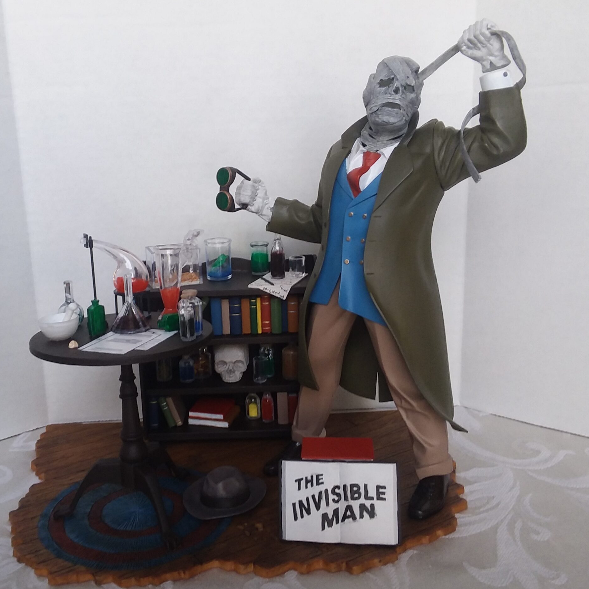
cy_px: 301
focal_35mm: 35
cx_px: 234
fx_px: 674
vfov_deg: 47.2
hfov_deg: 46.9
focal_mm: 2.47
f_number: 1.9
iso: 50
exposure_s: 1/40
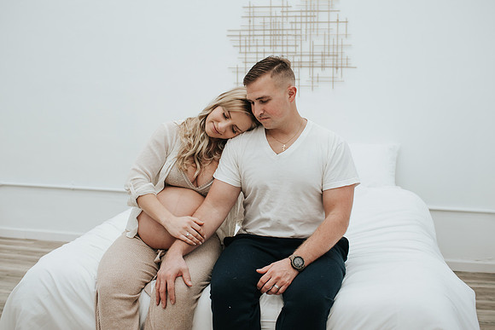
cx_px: 248
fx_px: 544
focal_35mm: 40
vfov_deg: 33.8
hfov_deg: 48.9
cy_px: 152
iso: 360
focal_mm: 35
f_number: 3.2
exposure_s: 1/250
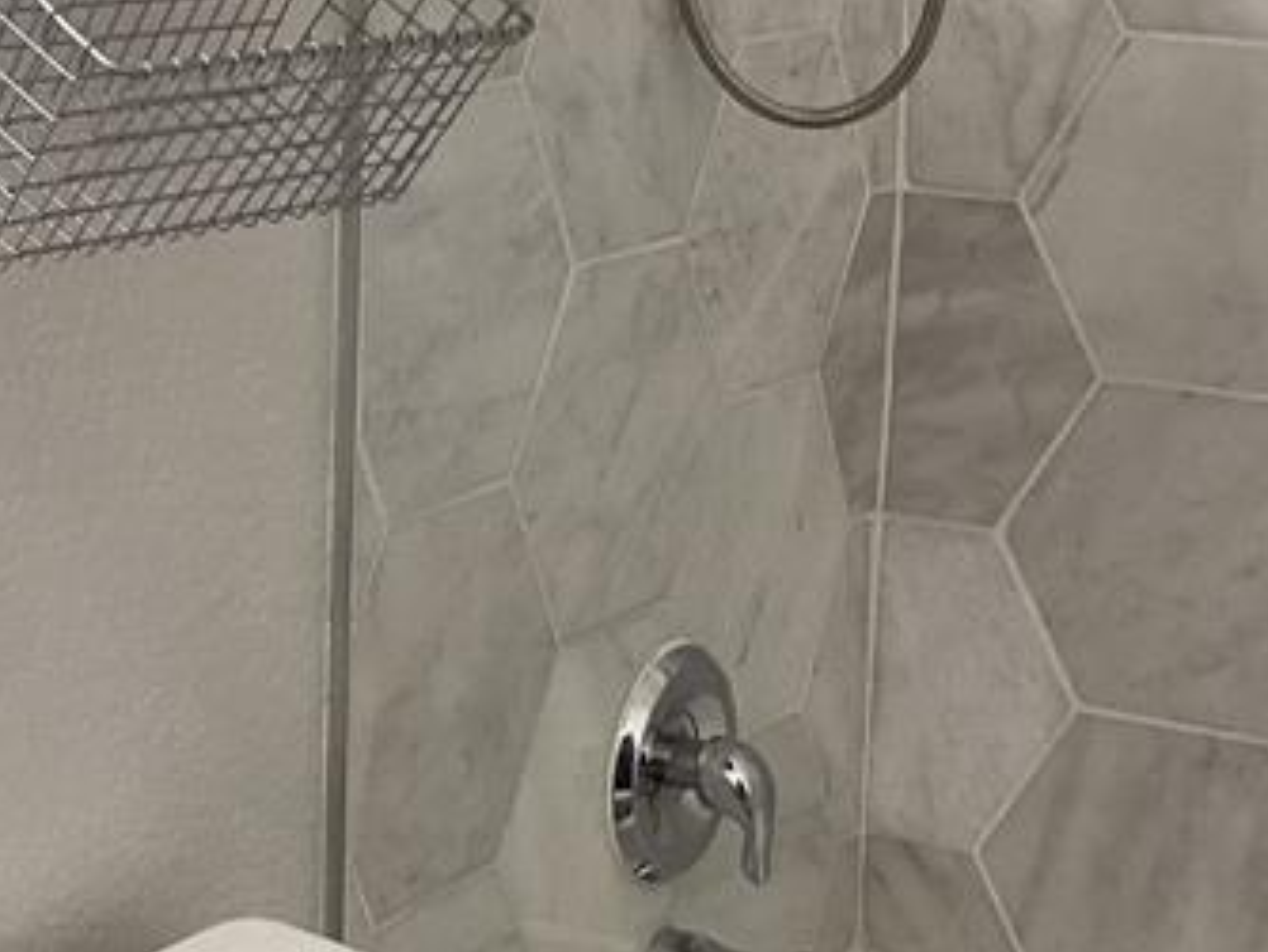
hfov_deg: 20.5
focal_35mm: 95
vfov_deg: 15.6
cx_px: 357
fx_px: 3482
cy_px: 410
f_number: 2.4
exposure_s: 1/60
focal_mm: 3.3
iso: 200
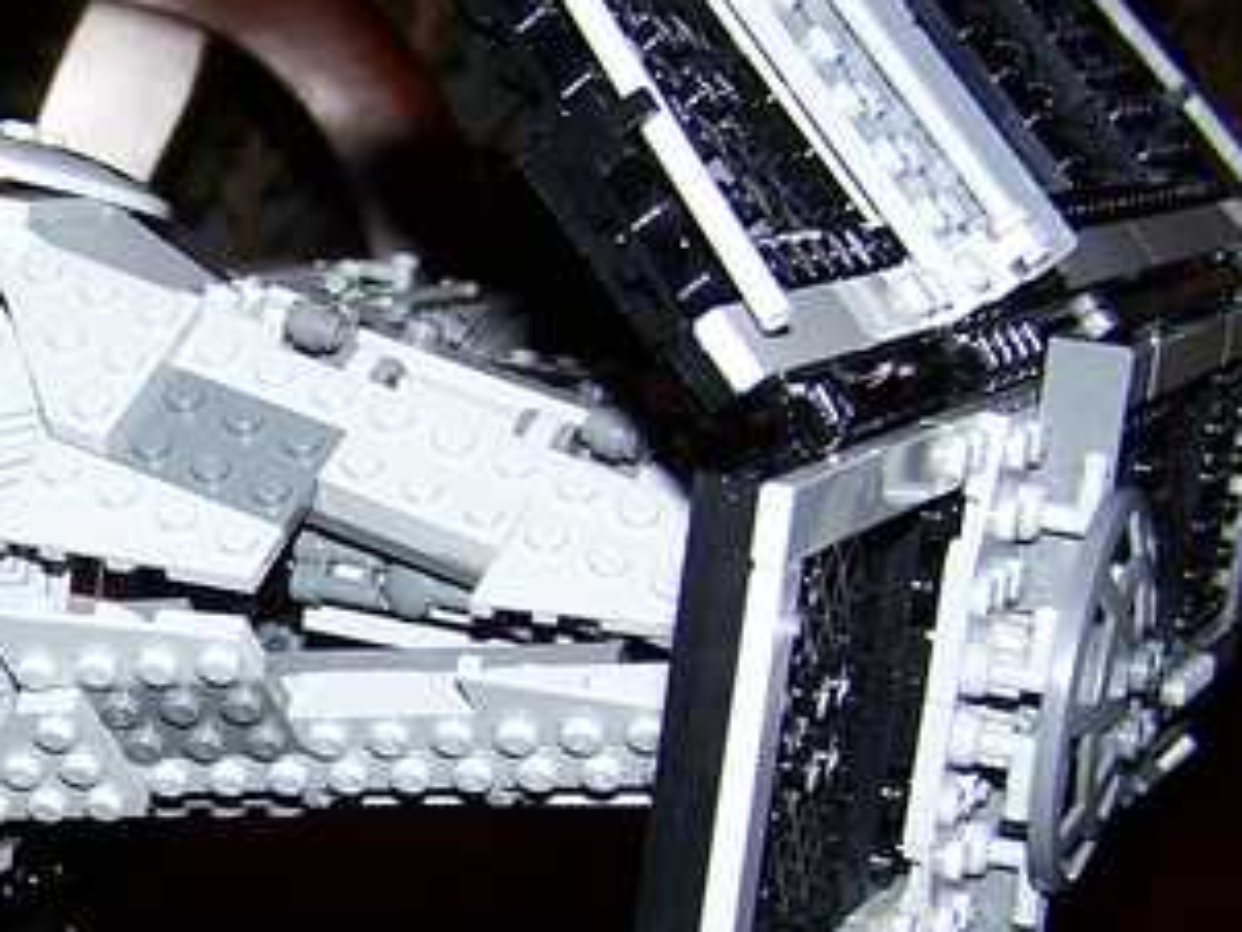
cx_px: -136
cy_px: 759
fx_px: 3625
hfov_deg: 18.7
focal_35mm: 101
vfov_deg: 14.6
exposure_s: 1/60
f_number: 2.8
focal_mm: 6.3
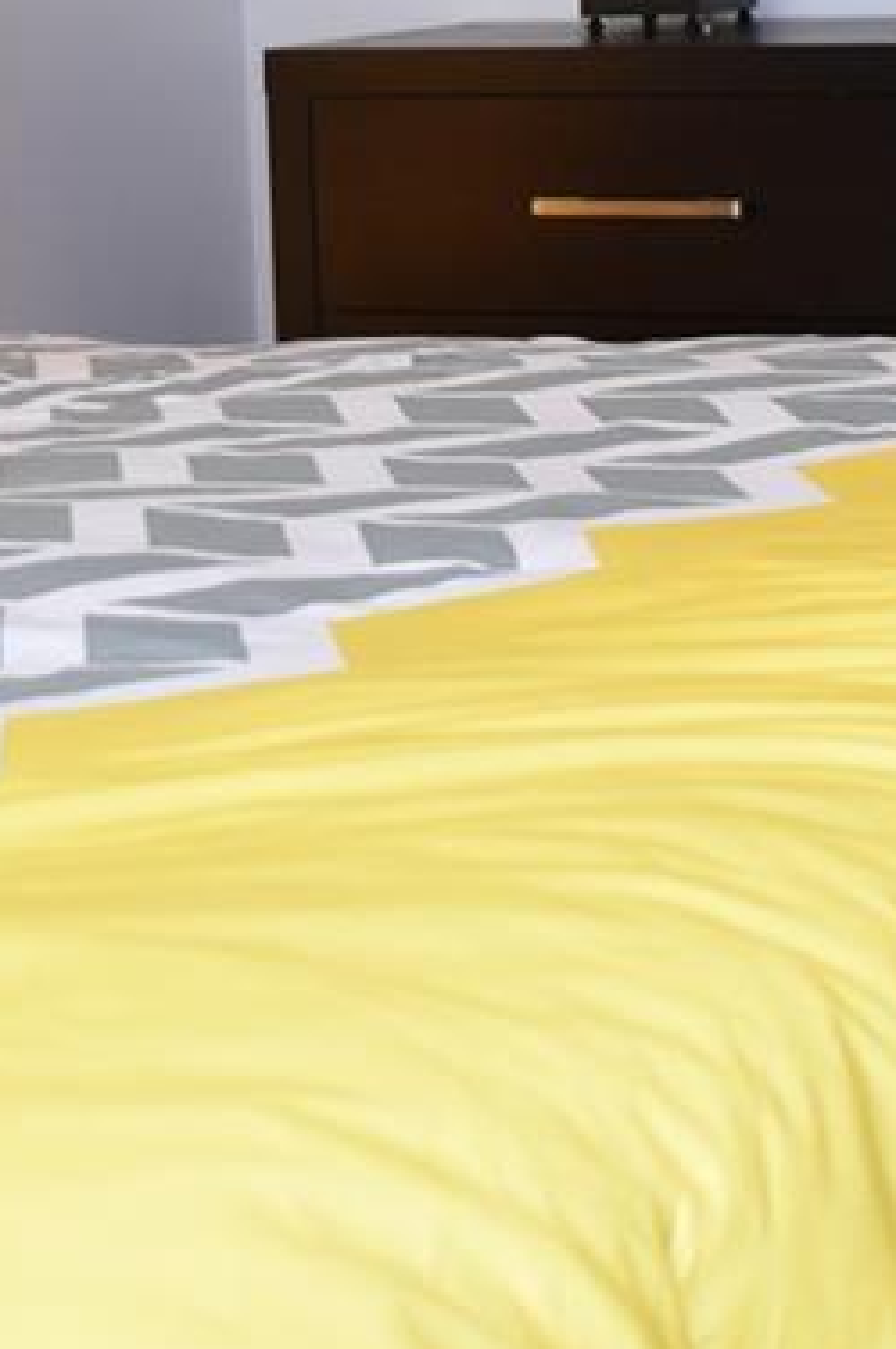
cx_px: 882
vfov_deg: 17.1
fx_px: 4301
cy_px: -226
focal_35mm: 115
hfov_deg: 11.8
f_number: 3.5
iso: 800
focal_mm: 18
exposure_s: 1/60
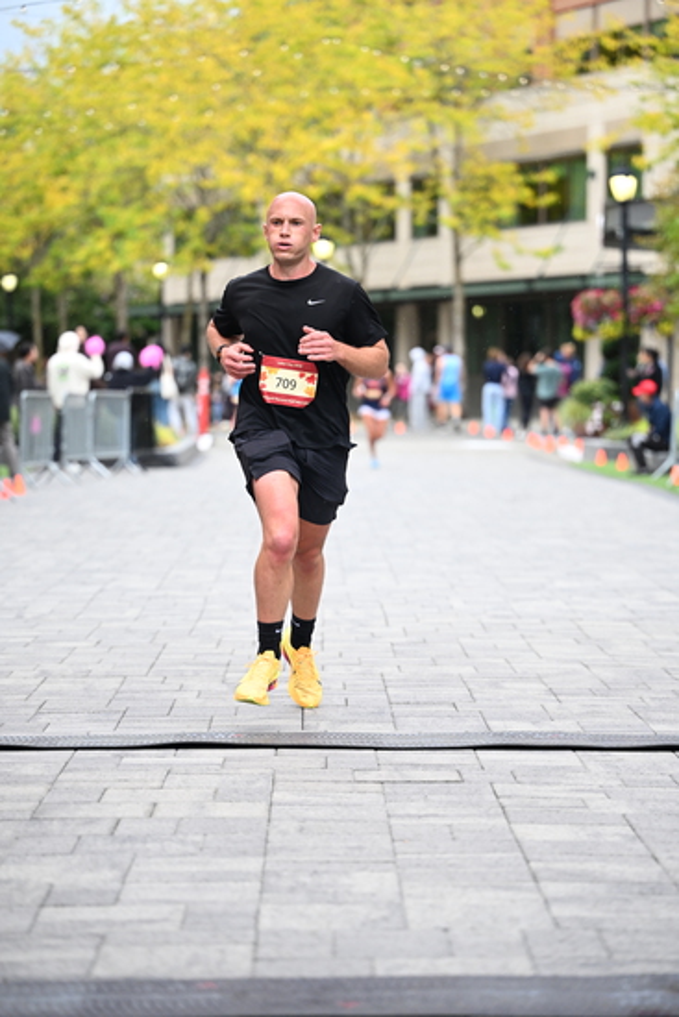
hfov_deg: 12.5
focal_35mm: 110
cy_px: 508
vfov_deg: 18.6
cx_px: 340
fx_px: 3110
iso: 1250
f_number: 2.8
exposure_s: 1/1600
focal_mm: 110
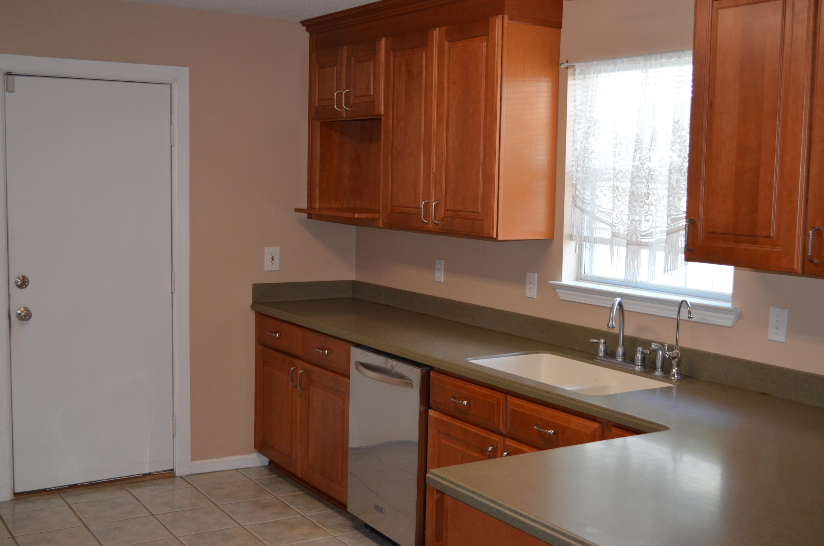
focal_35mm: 44
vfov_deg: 30.7
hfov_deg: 45.0
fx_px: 994
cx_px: 412
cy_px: 273
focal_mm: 29
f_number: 4.5
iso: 500
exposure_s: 1/60
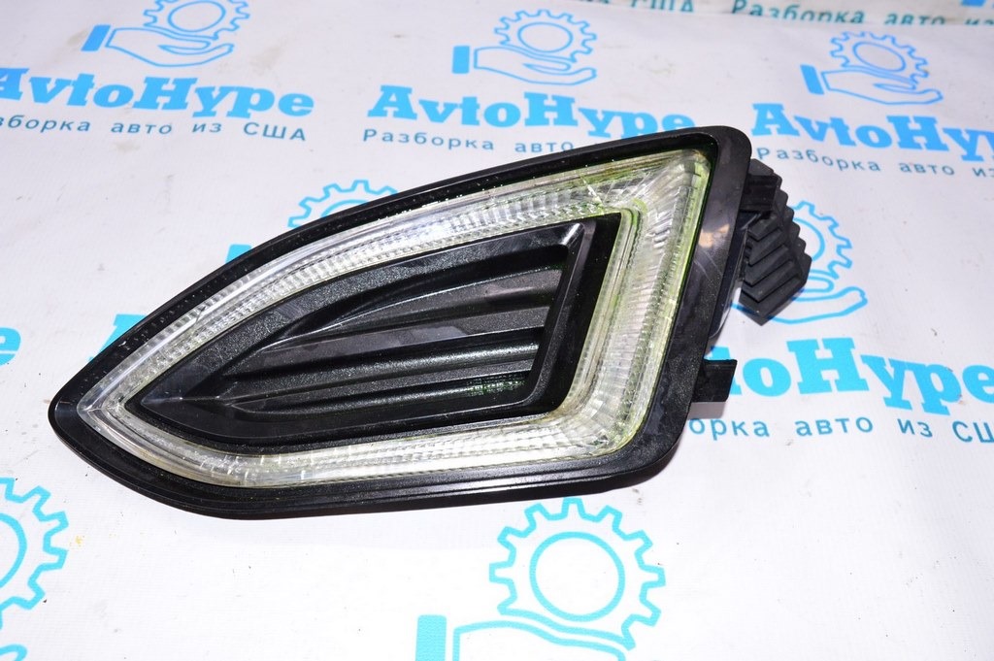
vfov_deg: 39.9
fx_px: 910
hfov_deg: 57.3
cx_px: 497
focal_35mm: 33
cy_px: 330
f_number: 8
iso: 1600
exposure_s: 1/200
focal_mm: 22
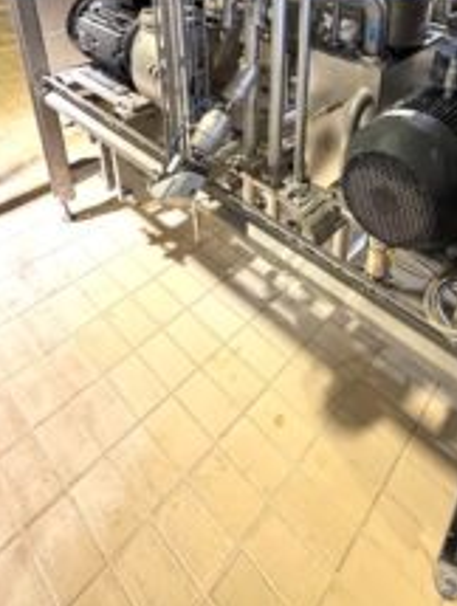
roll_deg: -2.9
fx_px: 456
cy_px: 76
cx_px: 322
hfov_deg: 51.7
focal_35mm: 26
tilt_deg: -24.0
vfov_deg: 58.8
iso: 320
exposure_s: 1/50
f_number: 2.2
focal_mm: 2.22
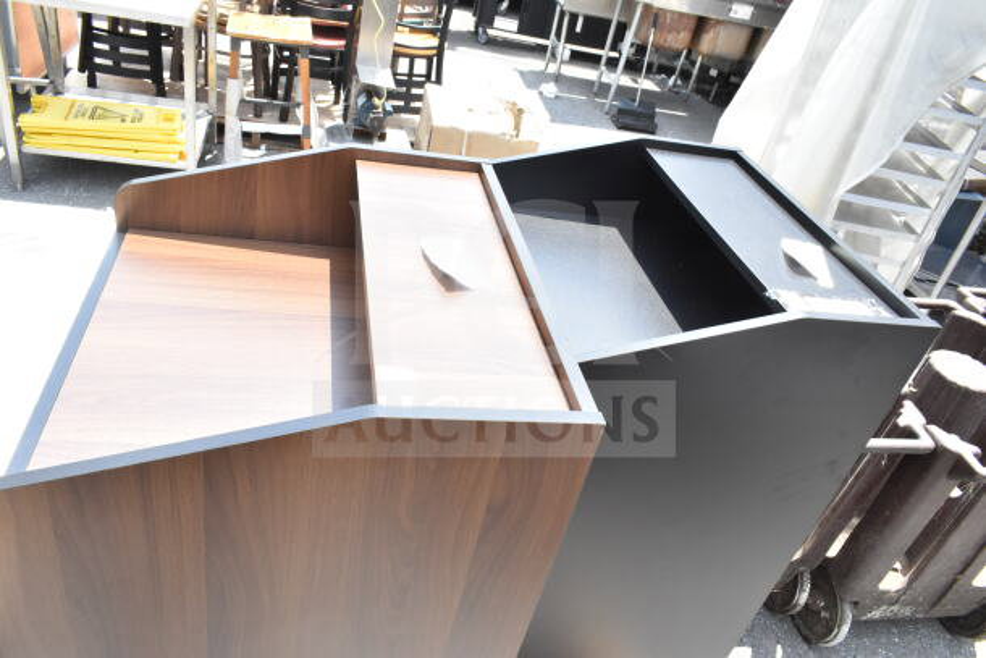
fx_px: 740
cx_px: 493
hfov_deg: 67.4
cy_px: 329
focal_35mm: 27
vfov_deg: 48.0
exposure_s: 1/400
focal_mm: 18
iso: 1600
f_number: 10
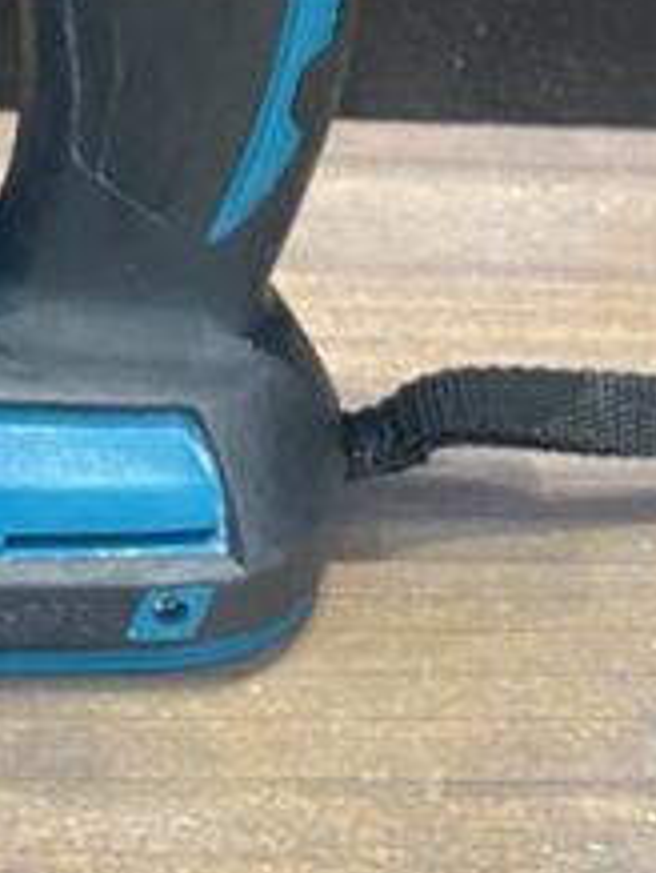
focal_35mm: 122
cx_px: -8
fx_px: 3077
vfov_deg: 14.8
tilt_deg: -12.2
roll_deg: -2.5
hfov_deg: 12.0
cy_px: -505
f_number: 1.8
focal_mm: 4.25
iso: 500
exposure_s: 1/60
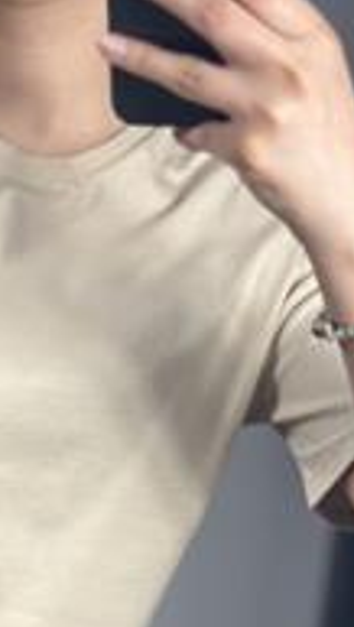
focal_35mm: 112
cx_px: -97
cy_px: 560
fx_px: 1863
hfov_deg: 10.6
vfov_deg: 18.8
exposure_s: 1/141
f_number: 1.78
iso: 80
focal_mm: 6.86
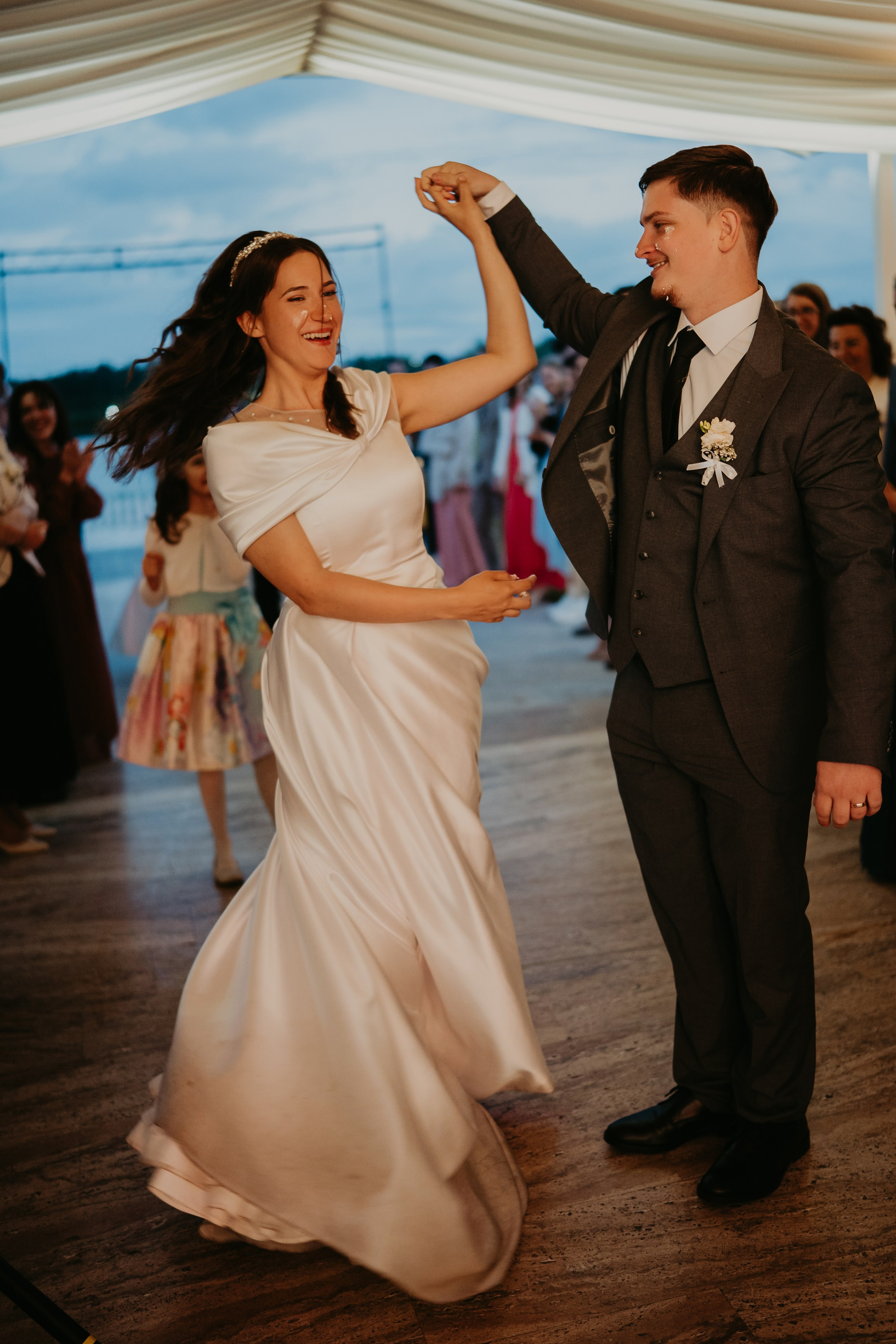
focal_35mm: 38
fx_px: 1419
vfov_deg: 50.6
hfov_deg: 35.1
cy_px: 619
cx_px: 457
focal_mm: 35
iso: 1250
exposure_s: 1/200
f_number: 1.4
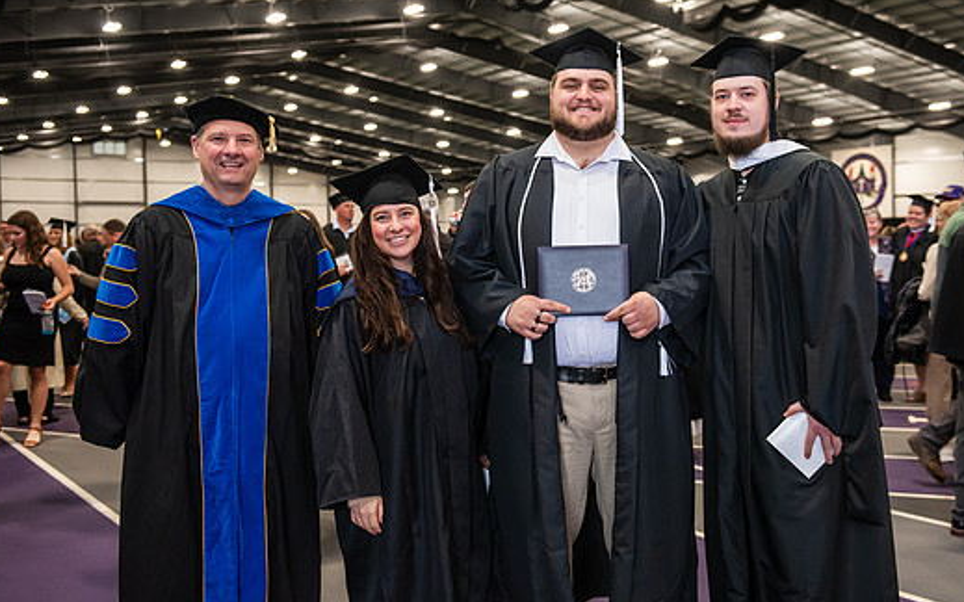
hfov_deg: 48.2
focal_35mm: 41
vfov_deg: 31.2
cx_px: 516
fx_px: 1077
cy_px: 280
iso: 2500
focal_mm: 36
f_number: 3.5
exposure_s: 1/200
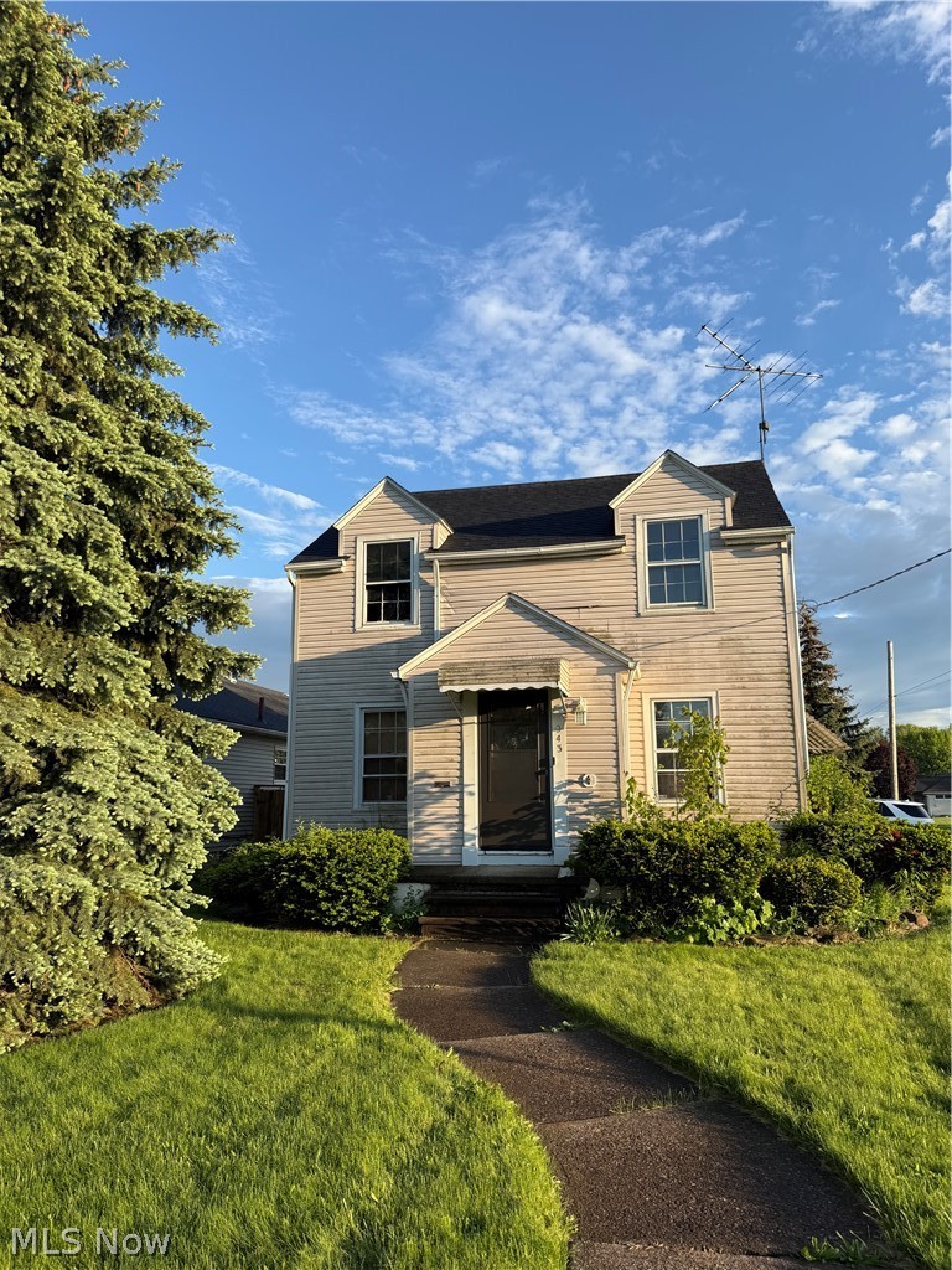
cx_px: 476
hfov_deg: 56.8
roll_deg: +1.3
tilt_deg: +11.6
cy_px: 635
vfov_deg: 71.6
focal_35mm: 24
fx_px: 880
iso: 80
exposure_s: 1/1018
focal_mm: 6.76
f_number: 1.78
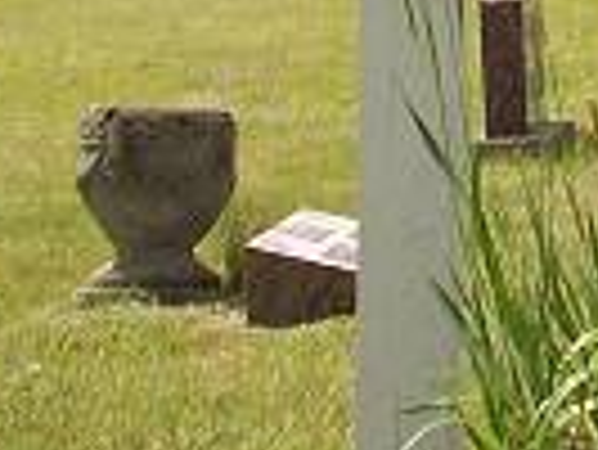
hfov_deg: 8.6
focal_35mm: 223
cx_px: 1012
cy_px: -526
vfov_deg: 6.4
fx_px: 3856
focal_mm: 6.2
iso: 80
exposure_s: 1/231
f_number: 5.6
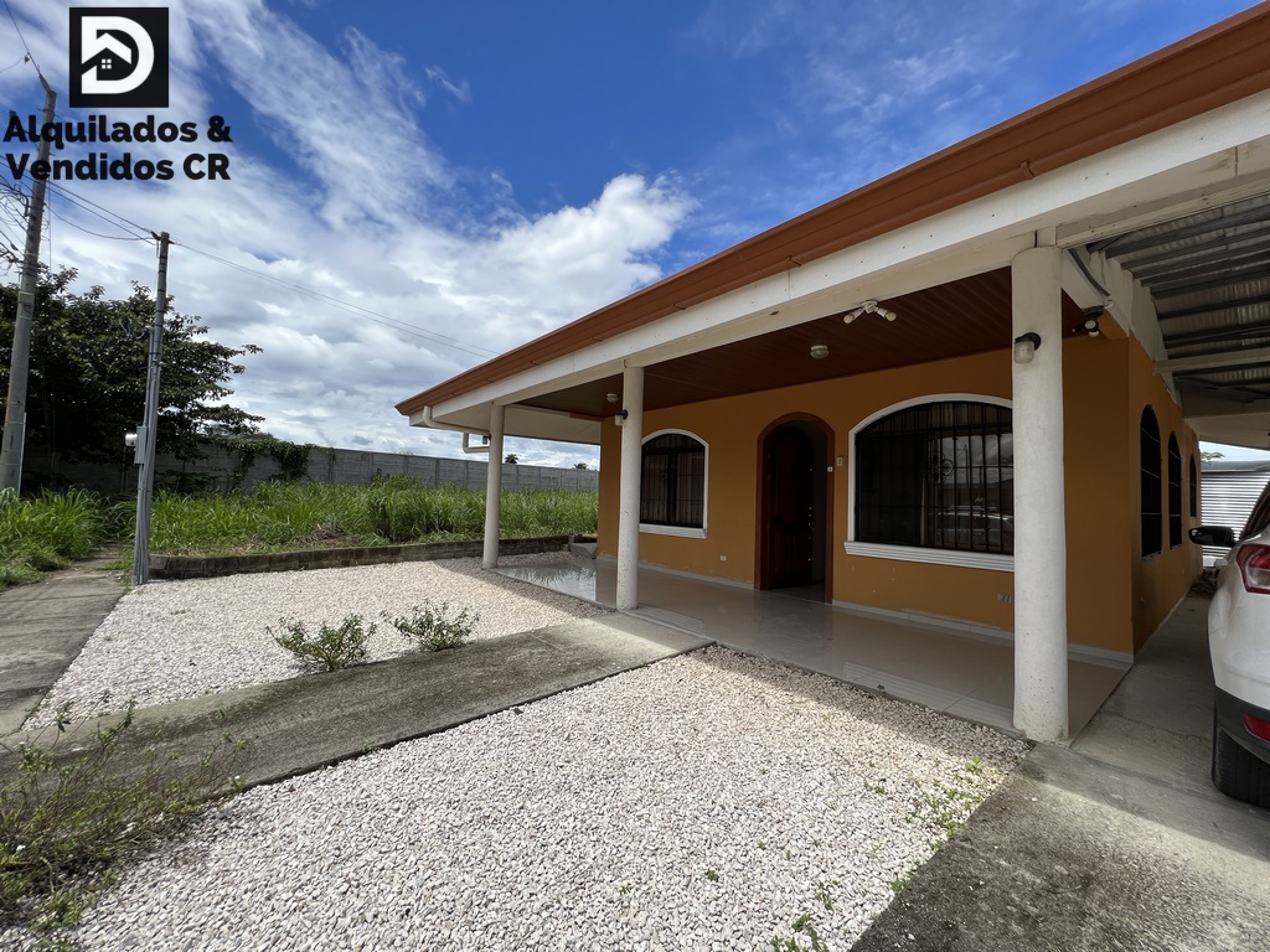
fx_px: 477
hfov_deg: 106.2
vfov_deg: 89.9
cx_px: 635
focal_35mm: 13
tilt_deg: +2.2
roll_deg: -1.5
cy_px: 476
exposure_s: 1/1647
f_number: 1.8
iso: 32
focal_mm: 1.57
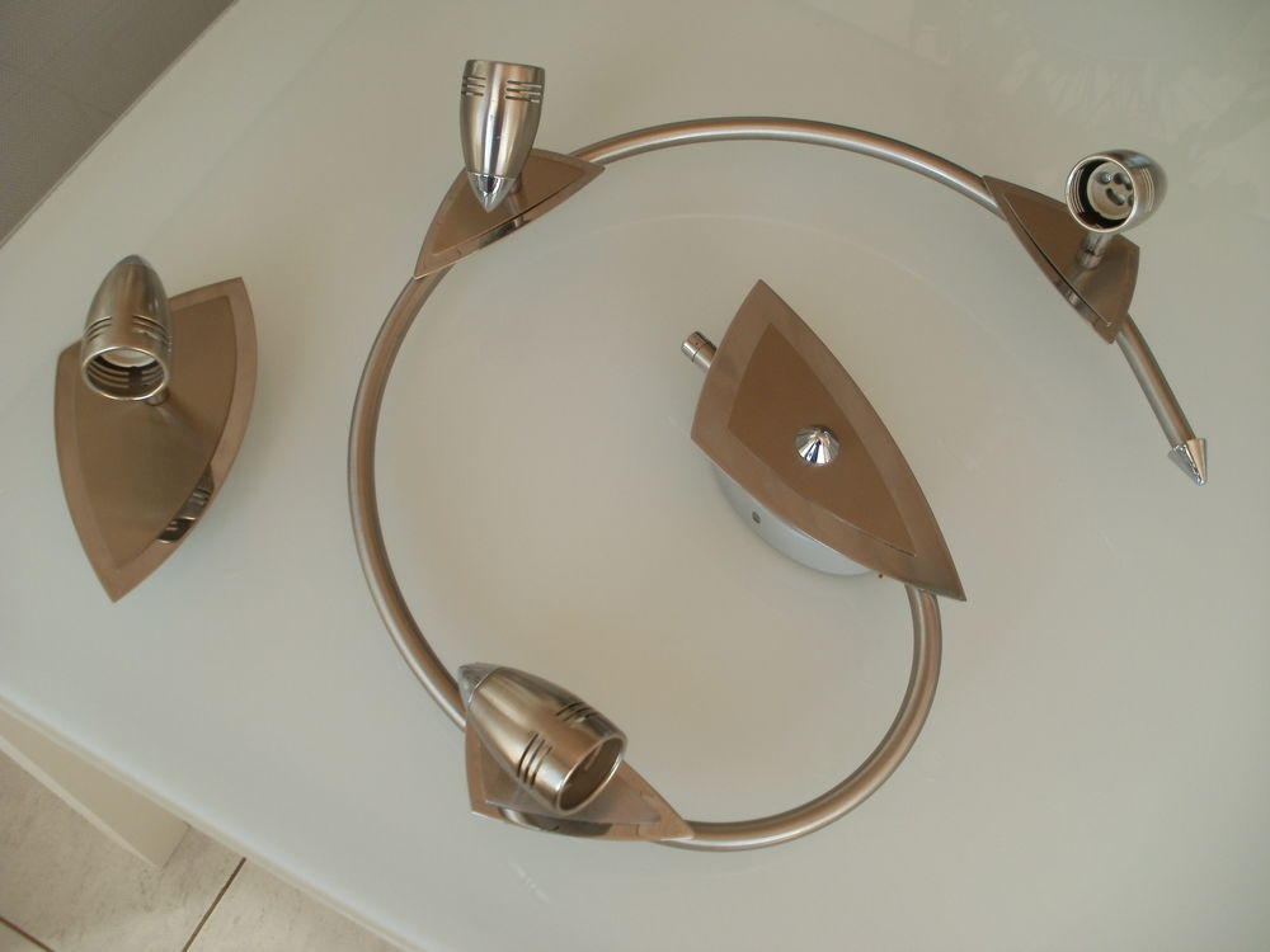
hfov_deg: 51.4
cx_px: 635
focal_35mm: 36
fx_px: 1321
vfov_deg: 39.7
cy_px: 476
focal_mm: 6.3
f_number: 3.5
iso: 100
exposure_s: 1/80
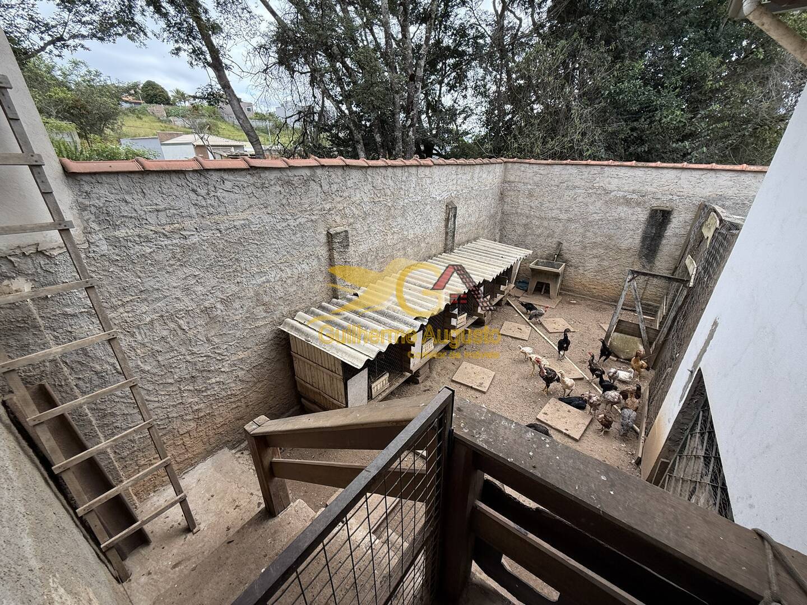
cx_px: 404
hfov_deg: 102.1
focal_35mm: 14
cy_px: 302
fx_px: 326
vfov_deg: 85.7
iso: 50
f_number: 2.2
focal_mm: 2.22
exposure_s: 1/297
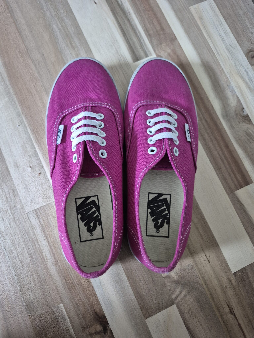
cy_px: 169
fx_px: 225
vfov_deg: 73.9
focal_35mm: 23
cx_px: 127
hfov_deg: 58.9
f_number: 1.8
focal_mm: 5.4
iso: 640
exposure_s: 1/60
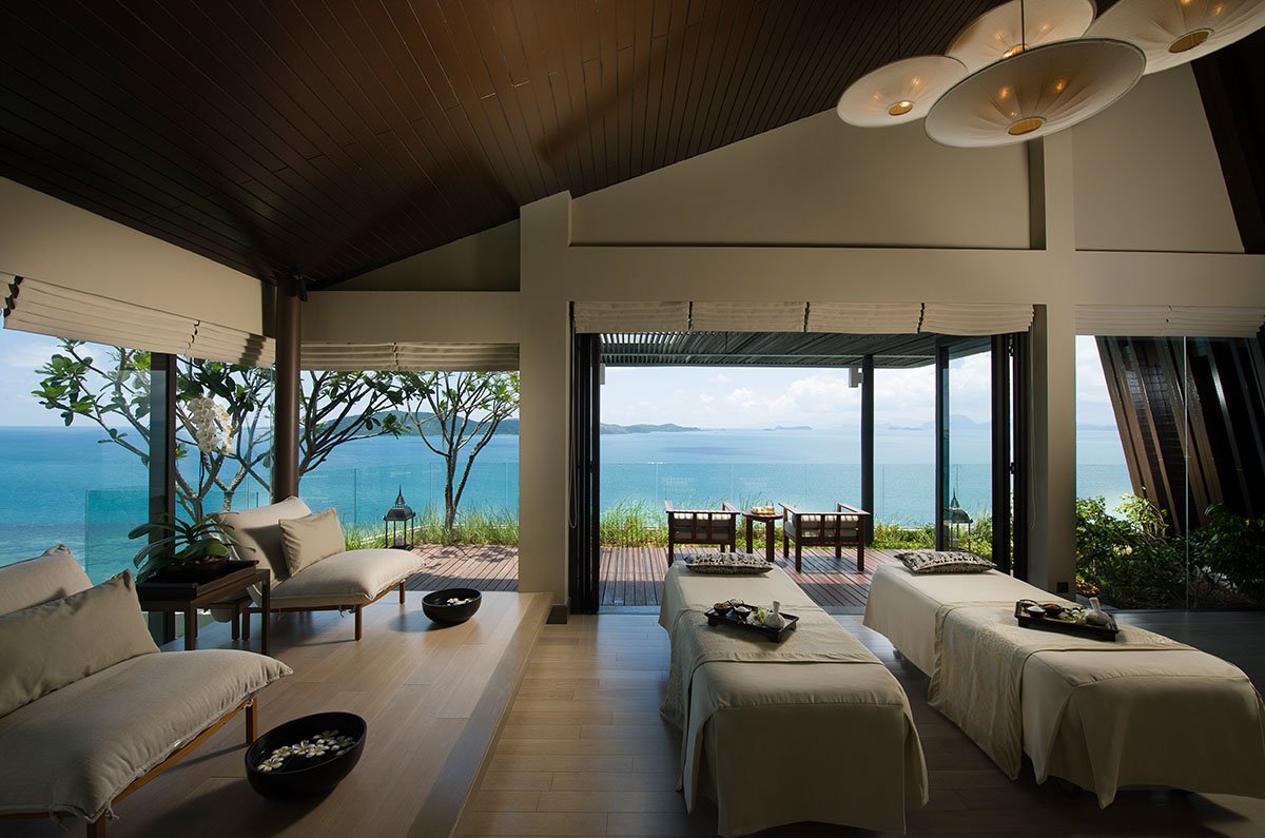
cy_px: 419
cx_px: 632
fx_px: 491
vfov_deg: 81.0
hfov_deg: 104.4
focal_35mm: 14
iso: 250
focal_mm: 14
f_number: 11
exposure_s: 1/640
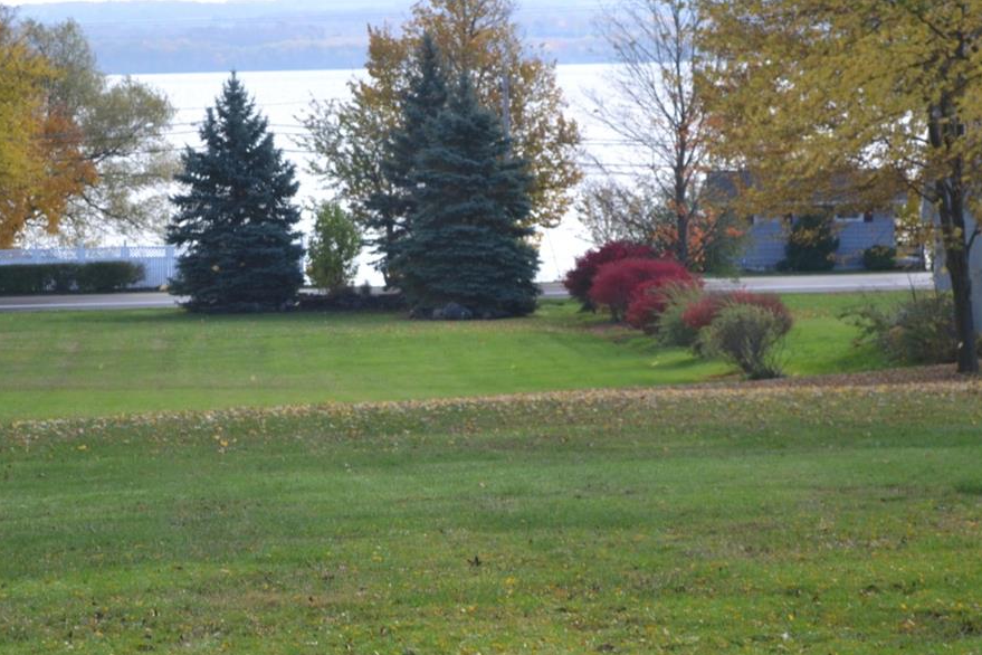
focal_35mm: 141
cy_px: 522
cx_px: 387
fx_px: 3842
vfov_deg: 9.7
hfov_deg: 14.6
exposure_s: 1/100
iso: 100
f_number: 5.6
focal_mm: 55
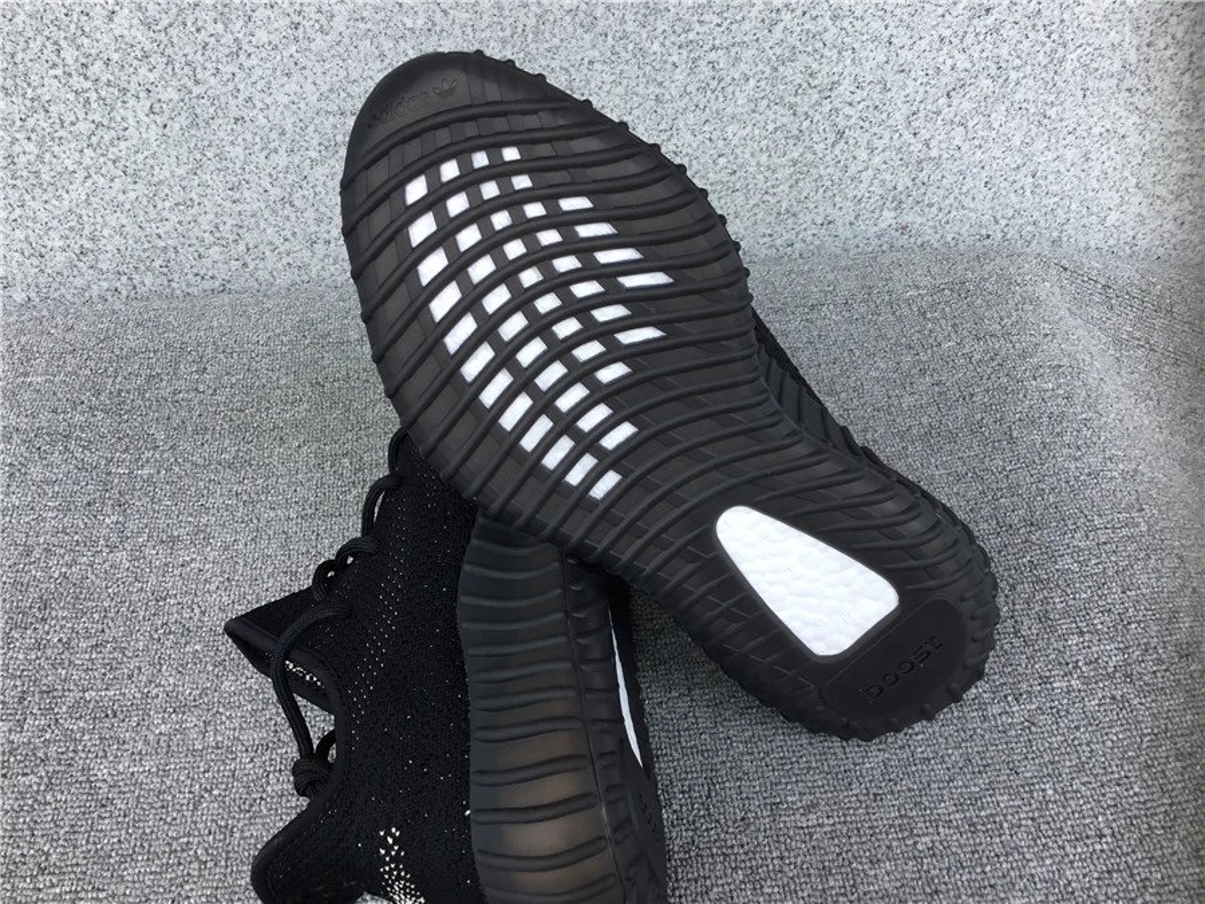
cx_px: 602
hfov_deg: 58.4
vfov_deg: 45.4
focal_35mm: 31
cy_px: 452
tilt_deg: -45.8
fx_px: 1079
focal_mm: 3.3
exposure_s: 1/223
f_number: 2.4
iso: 25
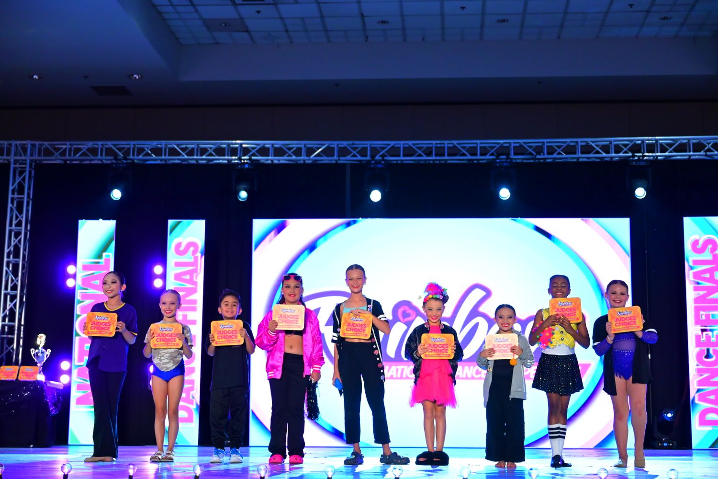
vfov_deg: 23.4
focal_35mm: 58
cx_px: 359
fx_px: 1157
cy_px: 240
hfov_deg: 34.5
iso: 4000
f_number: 3.2
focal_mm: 58
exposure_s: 1/800
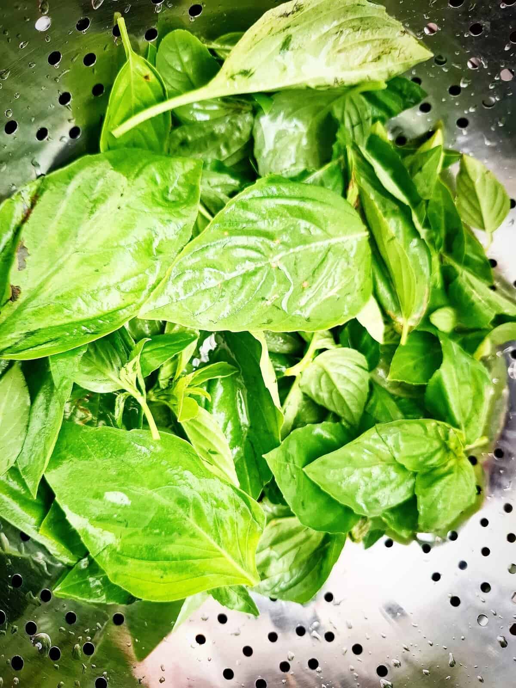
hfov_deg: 58.9
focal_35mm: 23
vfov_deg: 73.9
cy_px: 344
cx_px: 258
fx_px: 457
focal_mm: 5.54
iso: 250
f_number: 1.8
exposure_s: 1/33
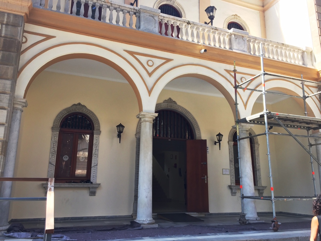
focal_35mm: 29
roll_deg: -0.6
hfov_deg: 61.7
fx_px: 269
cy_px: 120
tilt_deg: +13.0
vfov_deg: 48.2
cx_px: 160
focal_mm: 4.15
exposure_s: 1/151
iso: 32
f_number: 2.2
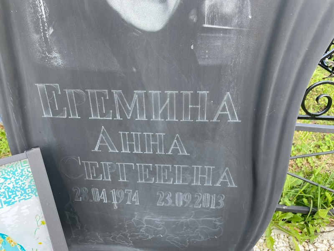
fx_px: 251
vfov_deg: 53.1
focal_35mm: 26
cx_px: 167
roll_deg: +0.2
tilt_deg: -26.4
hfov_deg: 67.3
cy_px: 126
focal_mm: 4.2
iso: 32
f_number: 1.6
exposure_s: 1/363
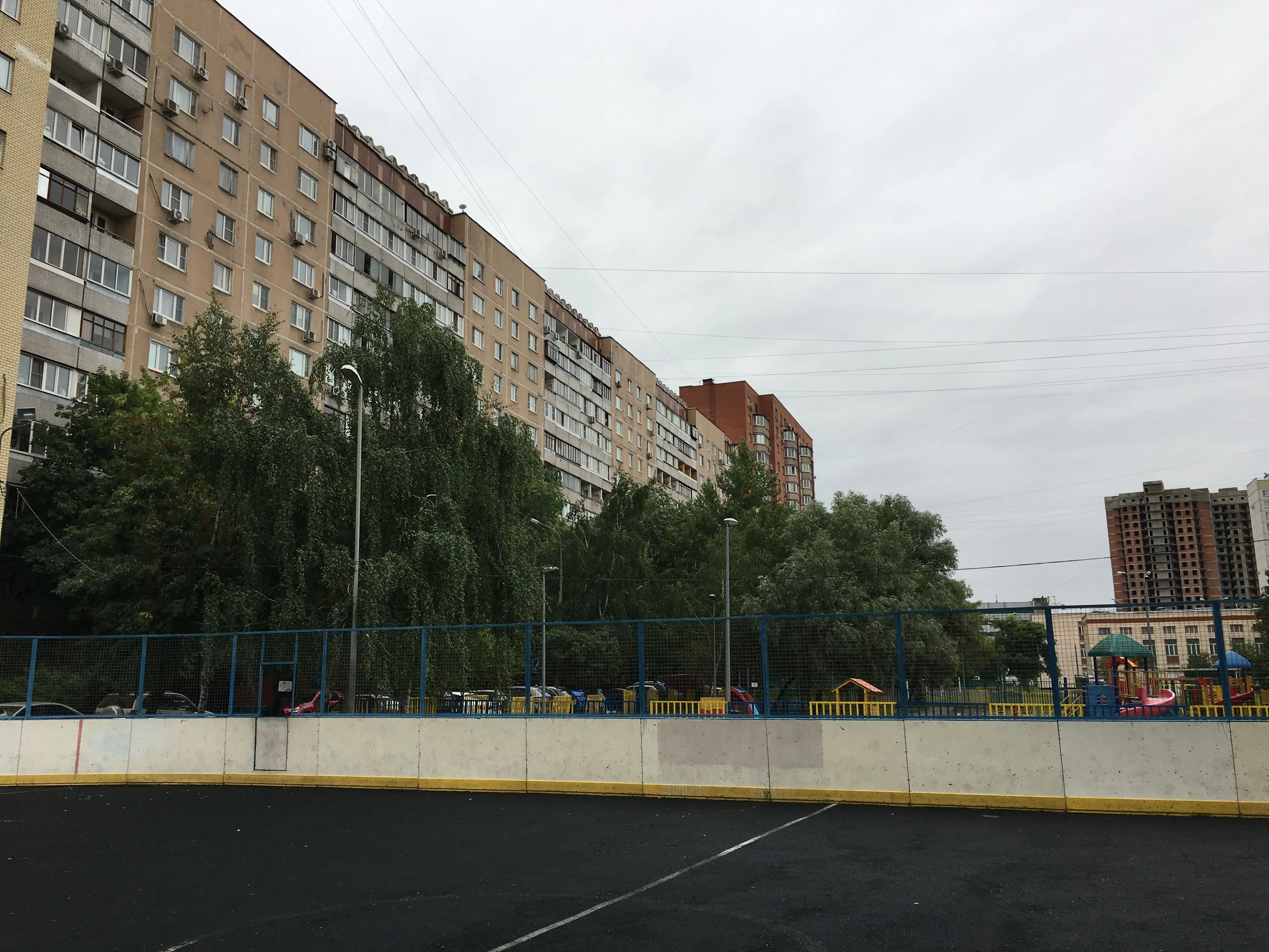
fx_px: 1063
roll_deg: +0.1
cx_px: 634
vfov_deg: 48.2
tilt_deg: +11.4
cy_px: 476
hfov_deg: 61.7
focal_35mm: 29
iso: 25
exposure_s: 1/255
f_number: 2.2
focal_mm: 4.15
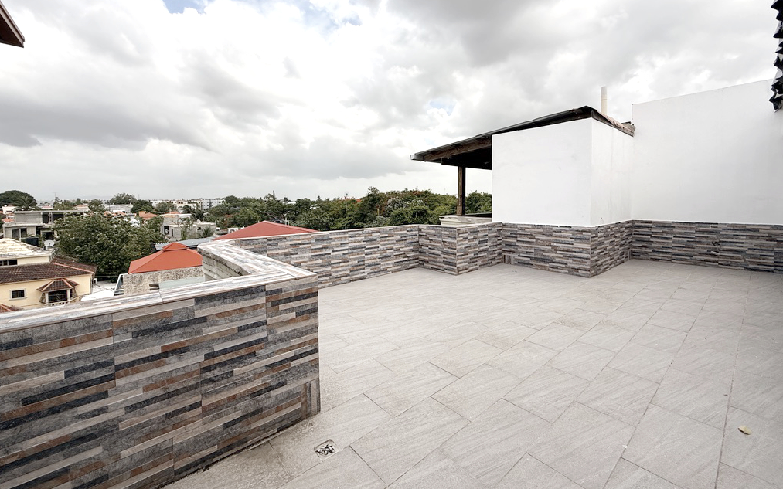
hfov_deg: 101.5
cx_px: 388
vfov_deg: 74.4
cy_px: 211
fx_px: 320
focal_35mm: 15
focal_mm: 2.2
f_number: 2.2
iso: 50
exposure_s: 1/3125
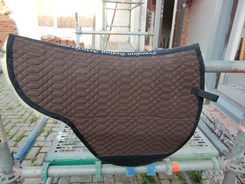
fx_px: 170
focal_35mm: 24
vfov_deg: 56.8
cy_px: 92
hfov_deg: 71.6
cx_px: 122
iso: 64
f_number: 3.2
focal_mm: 4.3
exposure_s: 1/80
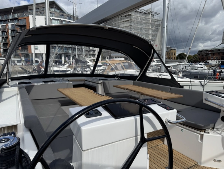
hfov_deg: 71.6
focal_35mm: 24
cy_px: 84
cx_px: 112
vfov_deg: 56.9
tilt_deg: -7.7
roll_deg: +1.0
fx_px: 155
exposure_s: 1/5814
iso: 80
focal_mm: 6.76
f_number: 1.78
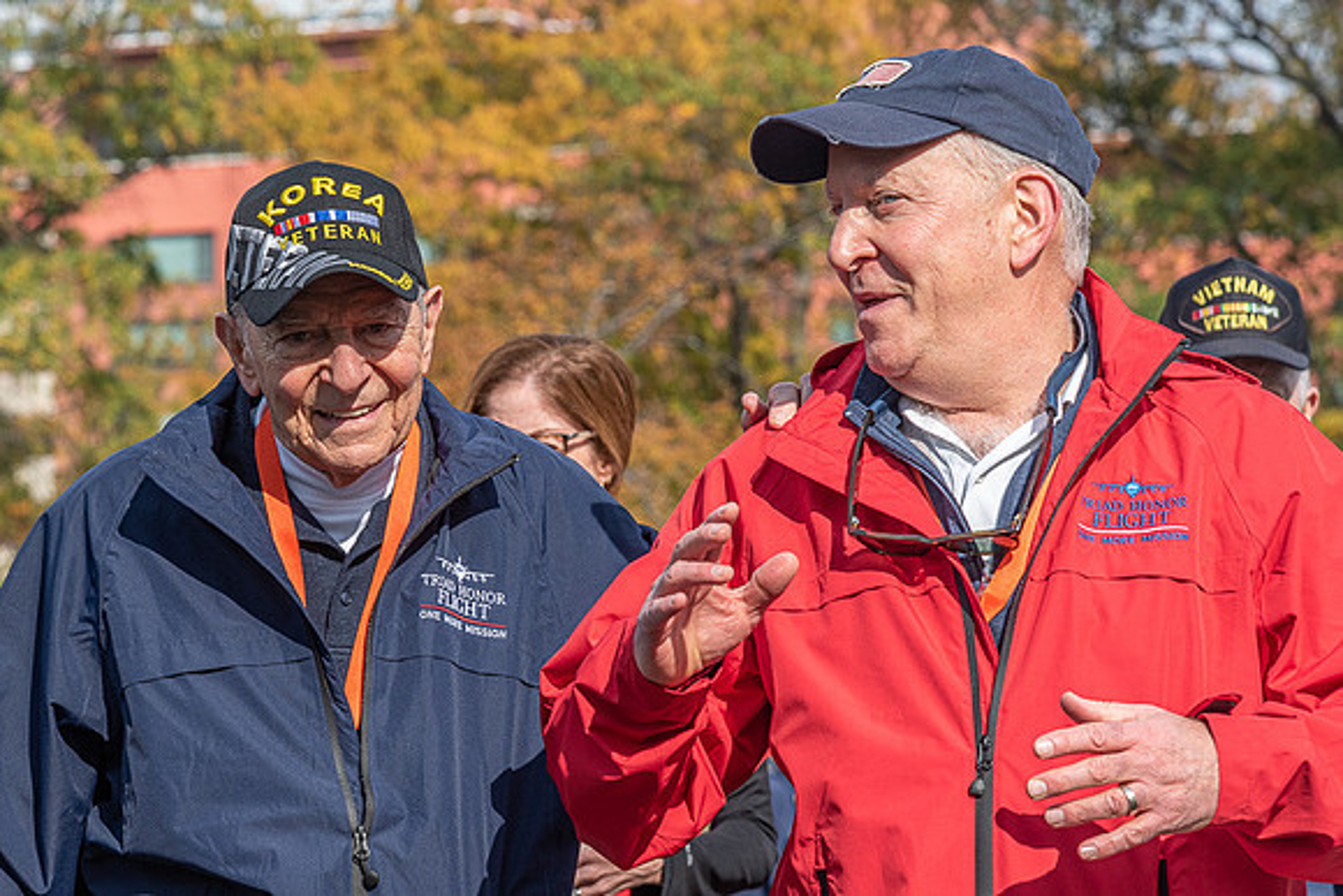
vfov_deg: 8.9
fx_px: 5741
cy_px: 471
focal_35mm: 154
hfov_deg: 13.3
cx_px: 404
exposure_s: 1/1000
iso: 500
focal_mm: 110
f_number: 8
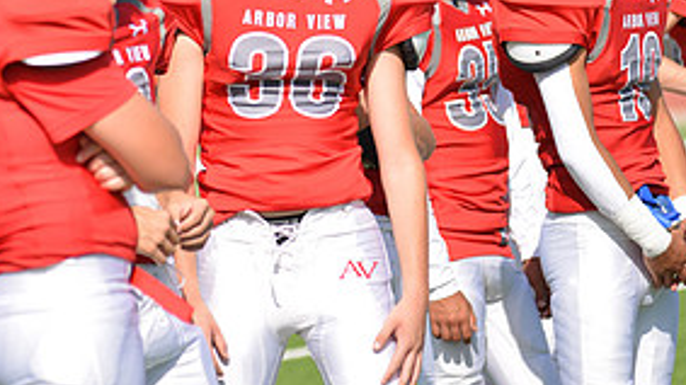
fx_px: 5274
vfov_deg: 4.2
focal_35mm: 290
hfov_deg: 7.4
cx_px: 303
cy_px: 67
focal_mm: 135
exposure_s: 1/1600
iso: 100
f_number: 2.8
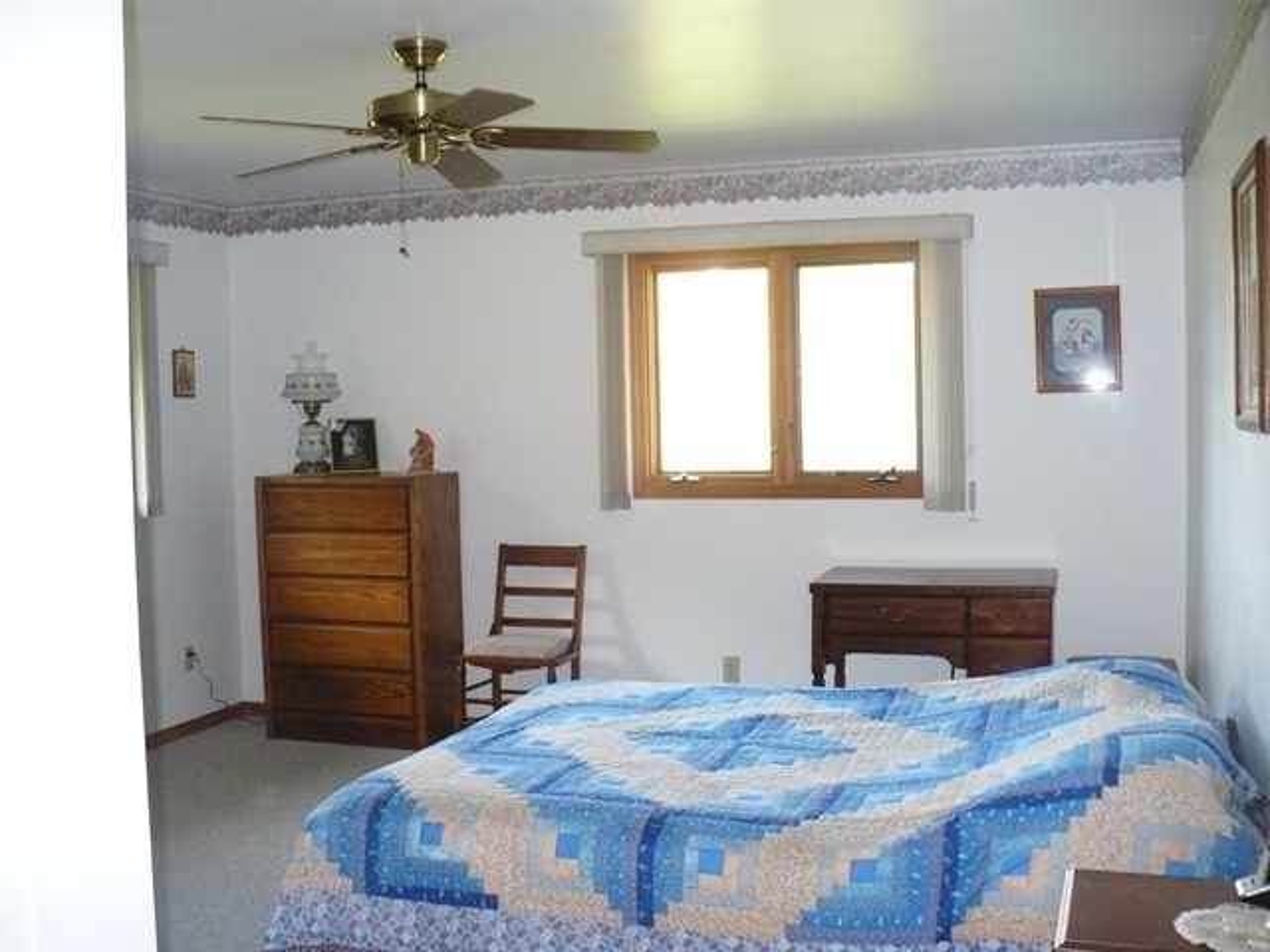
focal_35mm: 37
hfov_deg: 50.1
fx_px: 1357
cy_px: 476
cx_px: 635
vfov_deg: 38.7
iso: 320
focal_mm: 6.1
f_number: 2.8
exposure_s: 1/30
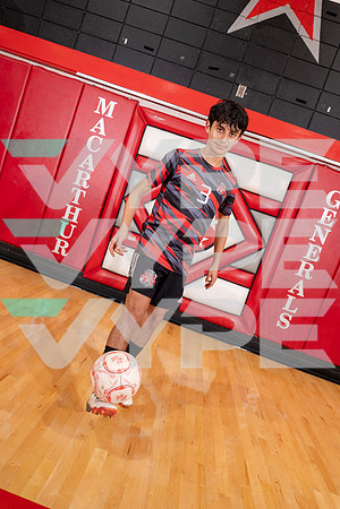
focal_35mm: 24
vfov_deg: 73.7
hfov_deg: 53.1
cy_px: 254
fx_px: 340
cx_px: 170
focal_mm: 24
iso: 1000
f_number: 4
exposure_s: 1/250
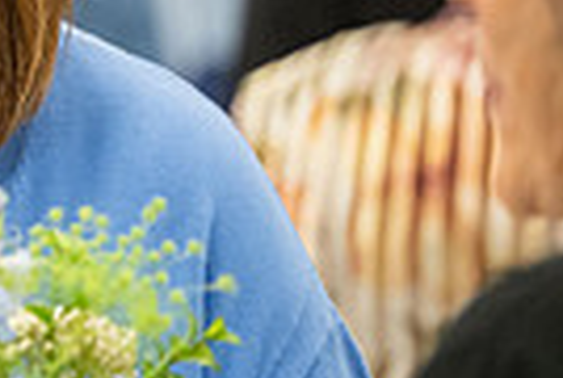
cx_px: -605
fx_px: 9467
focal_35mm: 604
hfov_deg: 3.4
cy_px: 69
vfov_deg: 2.3
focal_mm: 140
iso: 2000
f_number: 2.8
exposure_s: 1/200
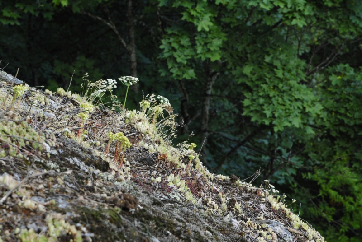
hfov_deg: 16.0
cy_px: 121
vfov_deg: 10.8
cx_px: 181
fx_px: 1284
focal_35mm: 128
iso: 800
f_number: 7.1
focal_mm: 85
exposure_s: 1/160
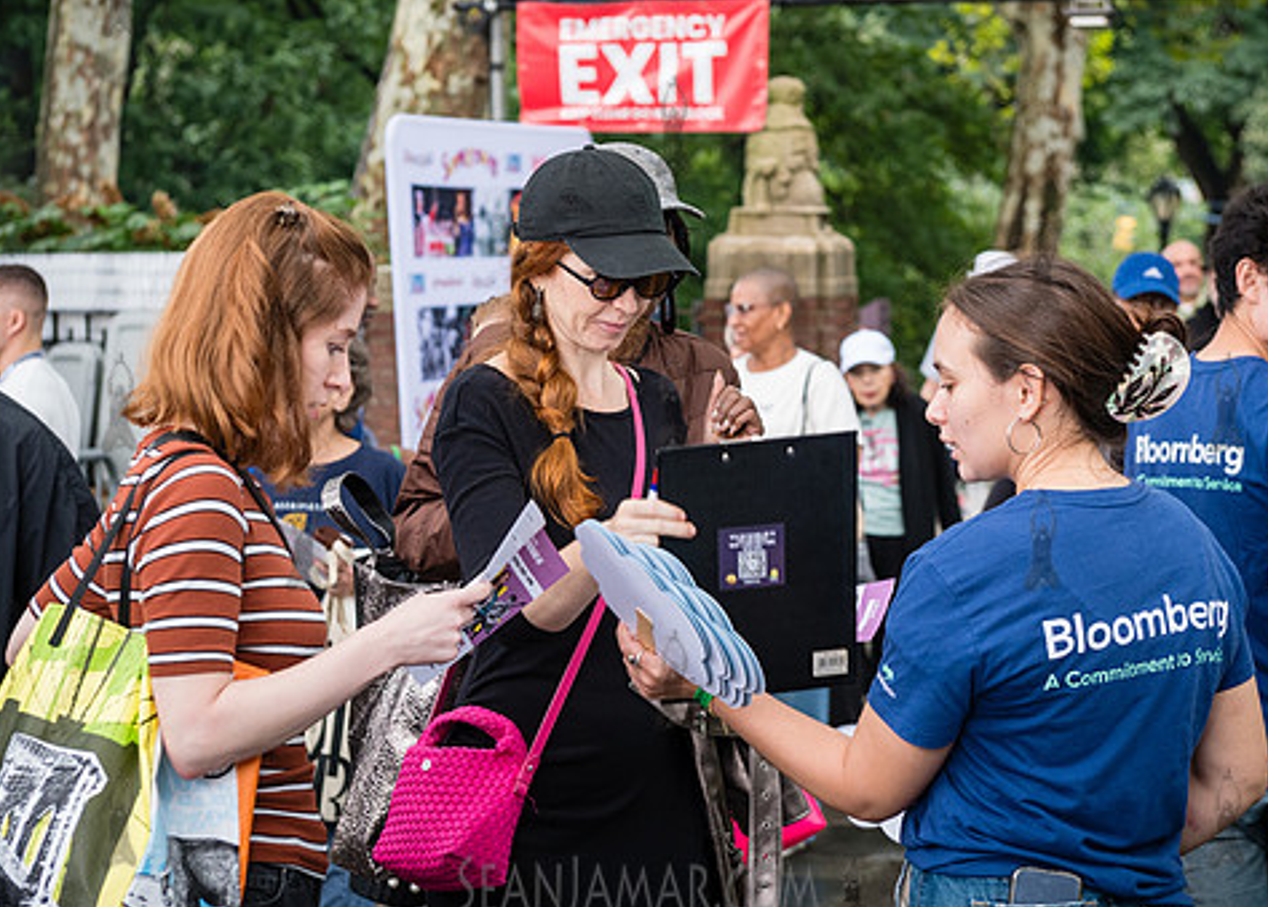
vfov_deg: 15.4
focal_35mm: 93
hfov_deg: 21.4
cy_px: 386
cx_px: 594
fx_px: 3351
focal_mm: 70
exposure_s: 1/100
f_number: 4.5
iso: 1000
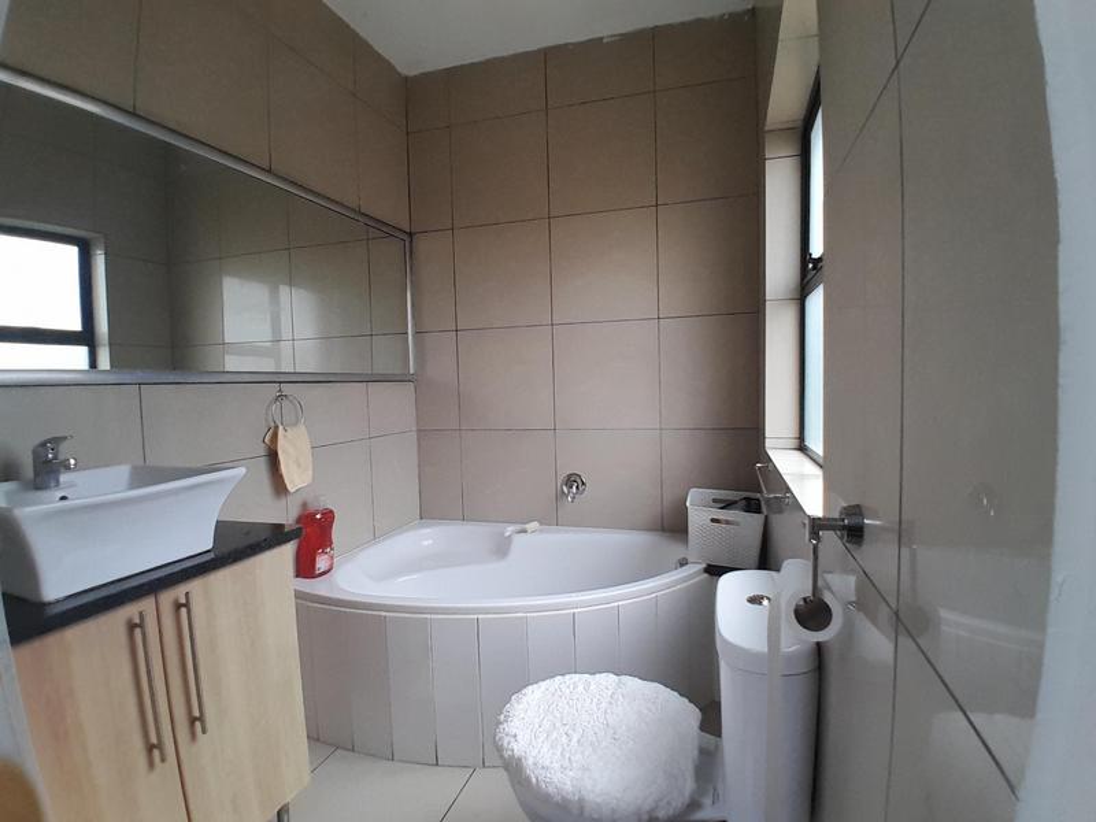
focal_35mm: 17
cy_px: 411
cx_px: 548
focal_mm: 1.46
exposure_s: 1/100
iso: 64
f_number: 2.2
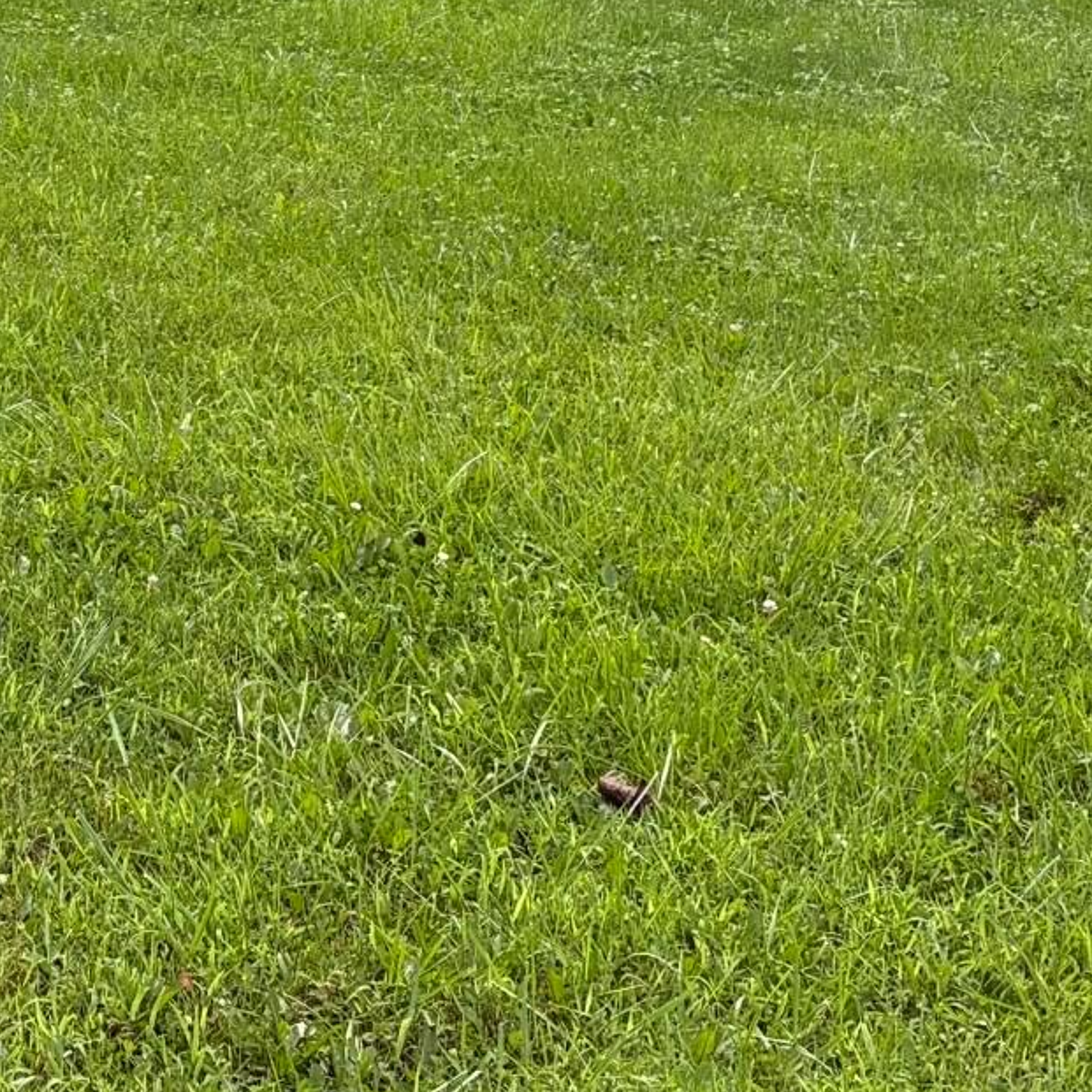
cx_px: 18
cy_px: -459
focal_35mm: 111
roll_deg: -0.8
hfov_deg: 15.4
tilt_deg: -0.8
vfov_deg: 14.8
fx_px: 3962
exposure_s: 1/4065
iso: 50
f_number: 1.6
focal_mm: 5.96
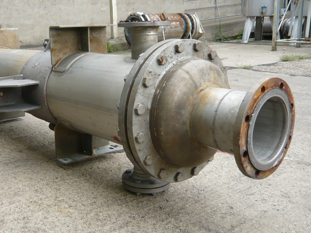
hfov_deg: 44.5
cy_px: 121
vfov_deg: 34.3
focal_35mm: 42
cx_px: 117
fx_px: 377
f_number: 2.8
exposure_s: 1/200
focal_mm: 4.6
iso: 100
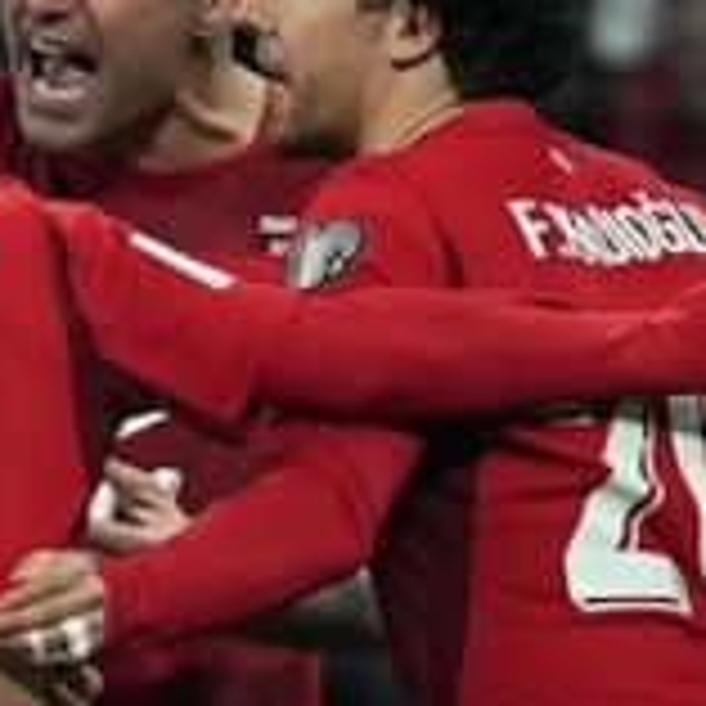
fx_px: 25613
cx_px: -400
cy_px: 848
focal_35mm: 1110
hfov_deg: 1.6
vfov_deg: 1.6
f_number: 2.8
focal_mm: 200
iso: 1600
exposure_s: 1/2500
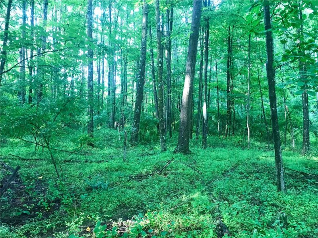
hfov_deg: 63.4
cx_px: 159
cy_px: 119
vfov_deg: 49.7
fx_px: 257
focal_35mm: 28
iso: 40
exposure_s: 1/20
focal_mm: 3.99
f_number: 1.8
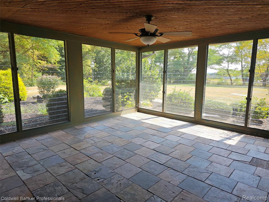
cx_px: 134
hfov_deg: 73.9
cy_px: 101
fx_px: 179
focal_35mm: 23
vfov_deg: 58.9
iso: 25
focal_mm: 6.3
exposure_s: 1/207
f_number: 1.7
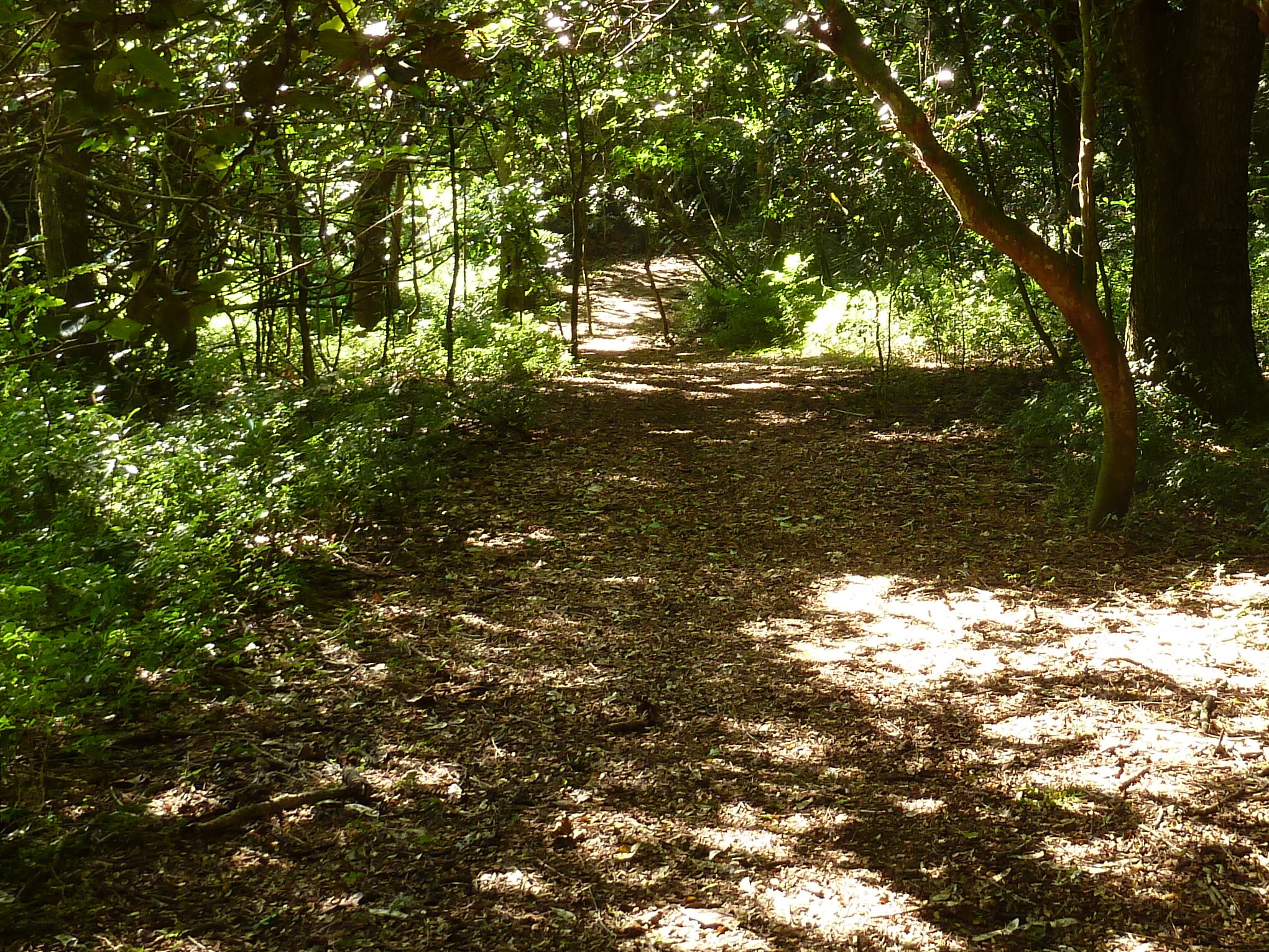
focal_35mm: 49
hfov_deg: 38.0
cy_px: 316
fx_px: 1796
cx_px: 936
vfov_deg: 29.5
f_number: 3.3
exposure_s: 1/15
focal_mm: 4.1
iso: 80
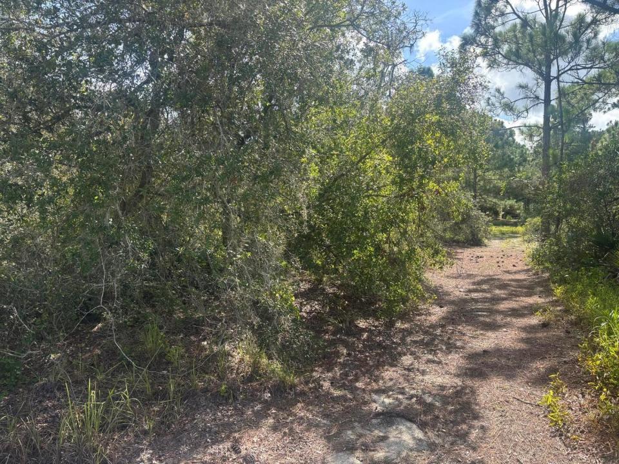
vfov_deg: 53.1
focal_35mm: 26
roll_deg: +0.1
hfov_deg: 67.3
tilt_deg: -3.4
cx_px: 310
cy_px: 232
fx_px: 465
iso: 50
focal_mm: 5.96
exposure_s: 1/799
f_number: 1.6
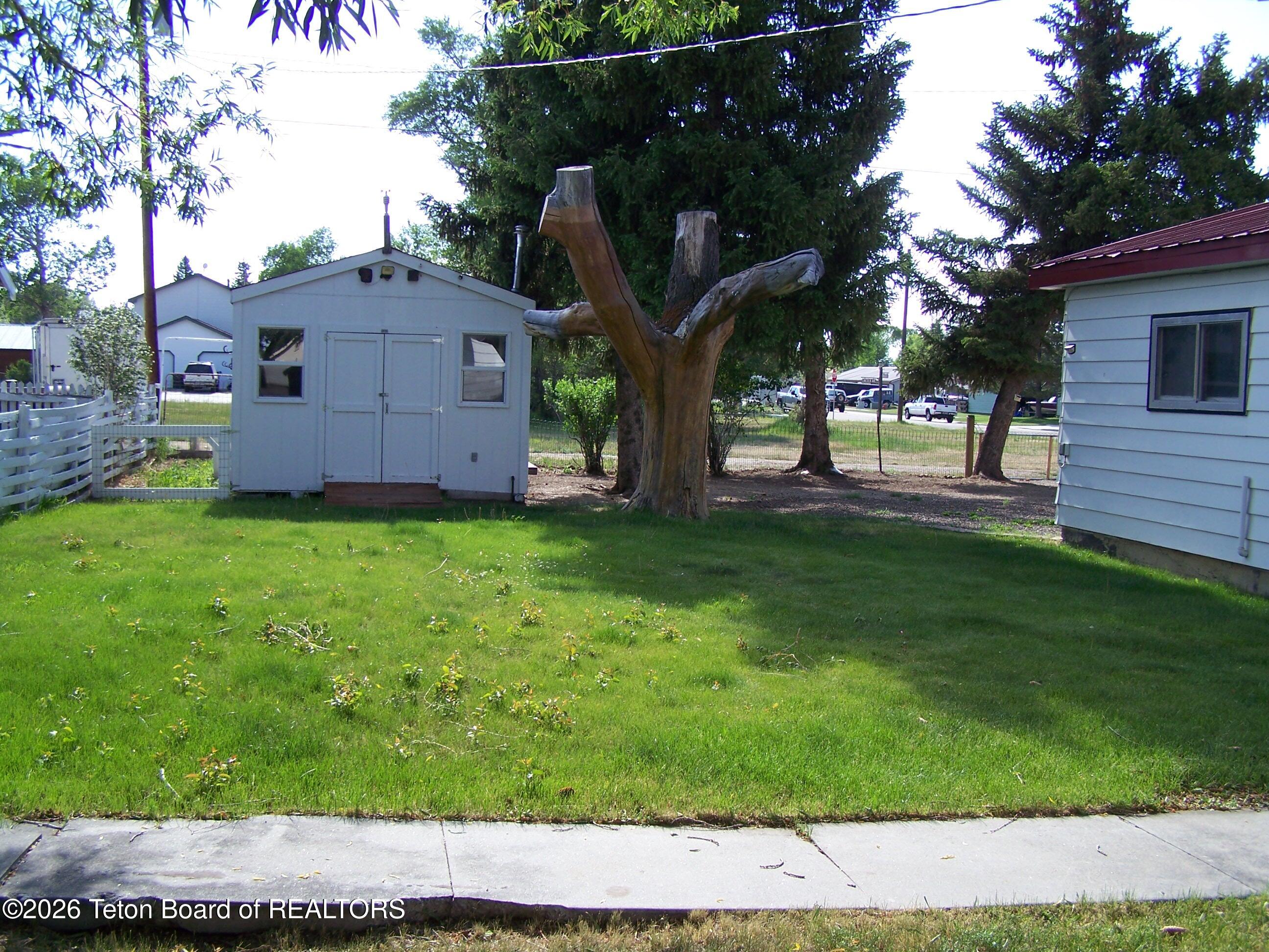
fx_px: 1393
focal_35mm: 38
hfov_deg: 49.0
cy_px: 476
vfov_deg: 37.7
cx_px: 634
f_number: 2.8
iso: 64
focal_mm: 6.3
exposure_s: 1/320
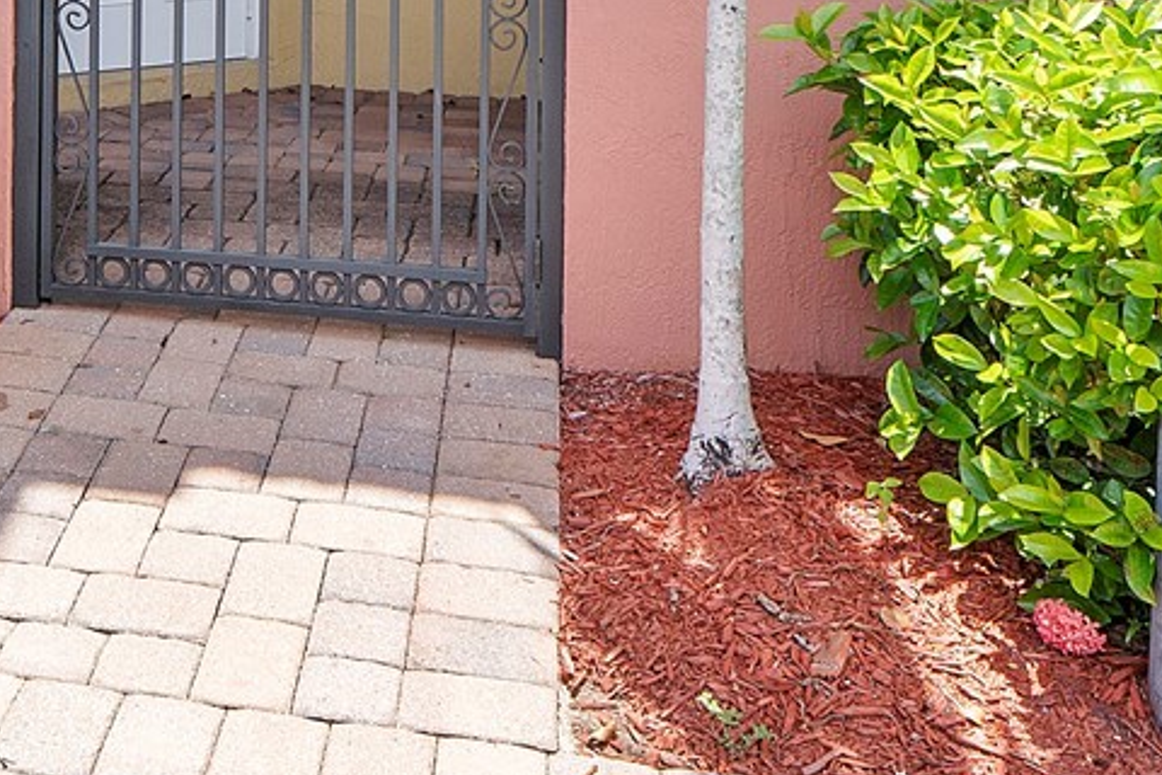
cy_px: -202
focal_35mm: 53
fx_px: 1711
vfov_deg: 23.0
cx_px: 143
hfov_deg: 35.6
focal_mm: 10
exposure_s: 1/400
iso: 320
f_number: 8
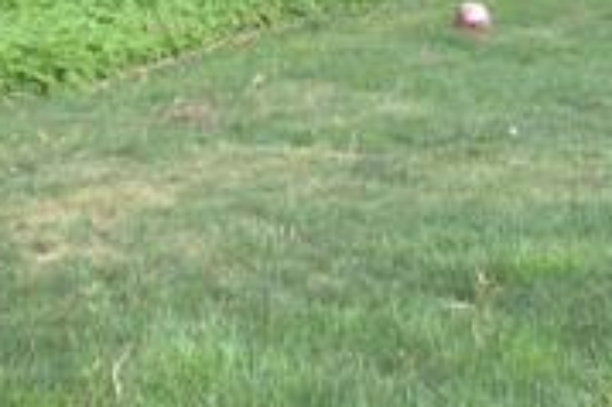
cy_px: -250
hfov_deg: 15.8
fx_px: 2208
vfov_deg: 10.1
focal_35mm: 130
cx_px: 366
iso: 64
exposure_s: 1/120
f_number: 2.4
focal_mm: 4.28
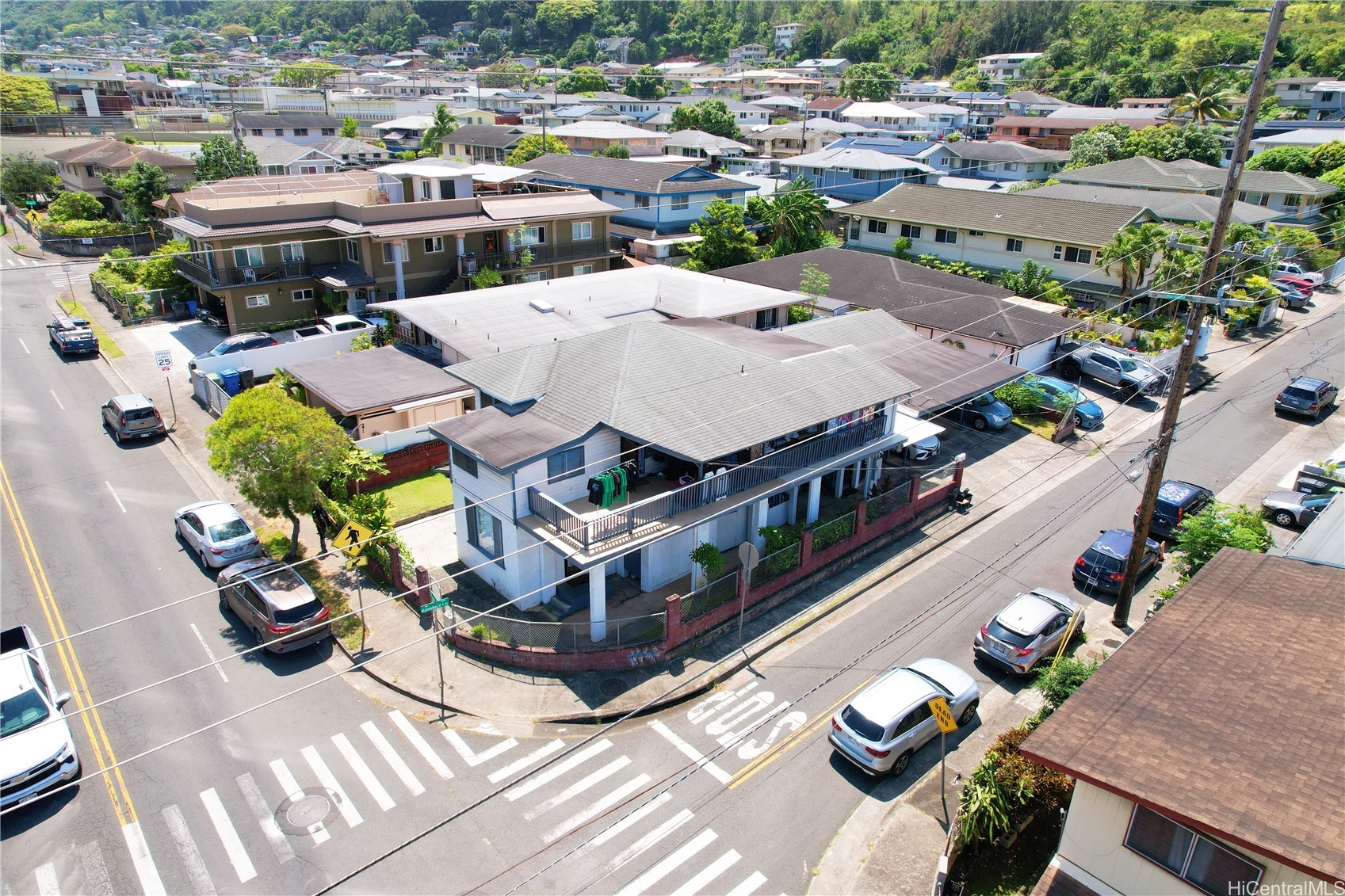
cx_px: 672
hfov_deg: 78.6
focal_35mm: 22
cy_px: 448
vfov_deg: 57.2
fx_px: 822
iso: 150
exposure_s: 1/1250
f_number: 2.8
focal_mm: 8.38
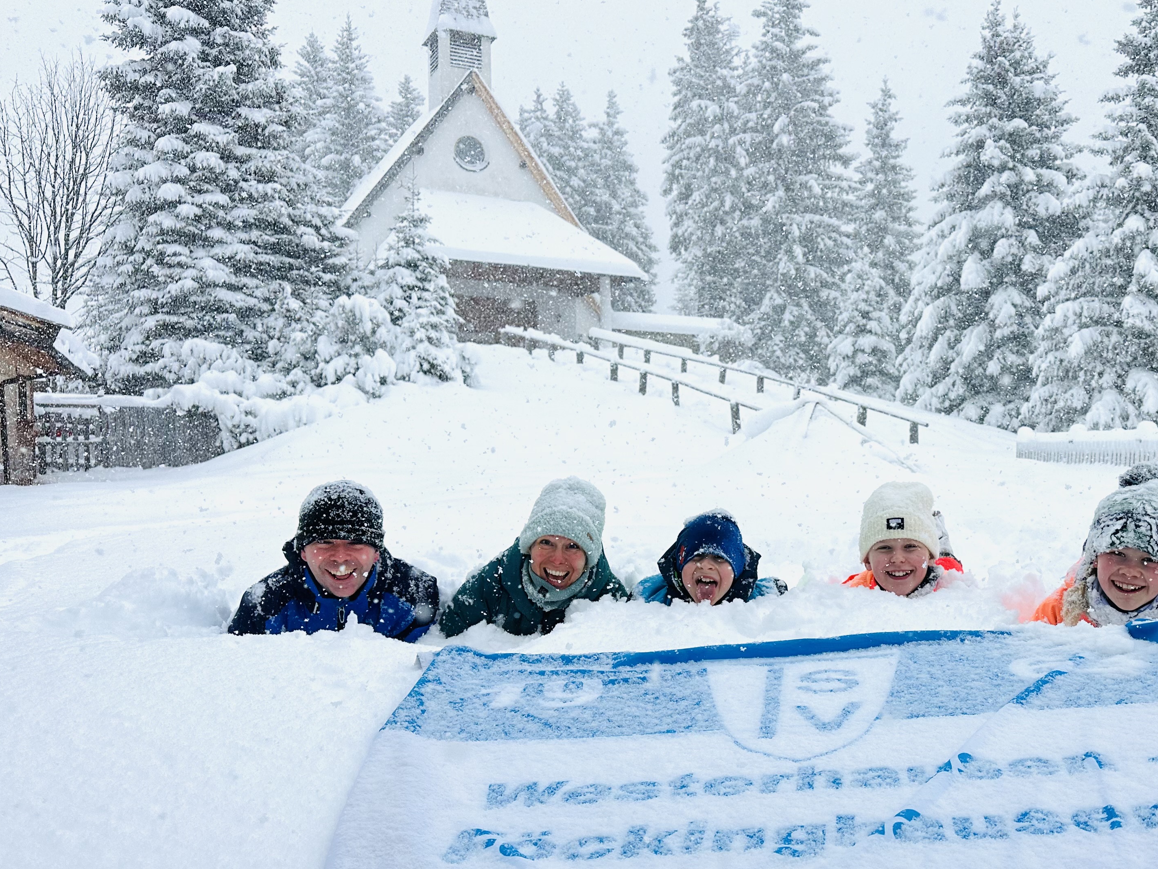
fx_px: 1137
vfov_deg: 41.6
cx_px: 776
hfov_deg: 52.9
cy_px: 520
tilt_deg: -3.5
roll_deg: +1.0
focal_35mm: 34
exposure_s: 1/3155
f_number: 1.78
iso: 80
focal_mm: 6.86
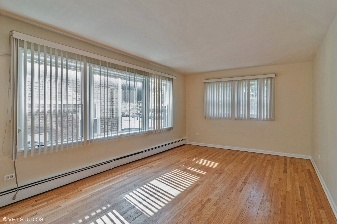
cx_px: 168
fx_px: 168
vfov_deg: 67.4
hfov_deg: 90.0
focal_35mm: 18
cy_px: 112
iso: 200
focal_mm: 12
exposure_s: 1/20
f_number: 8
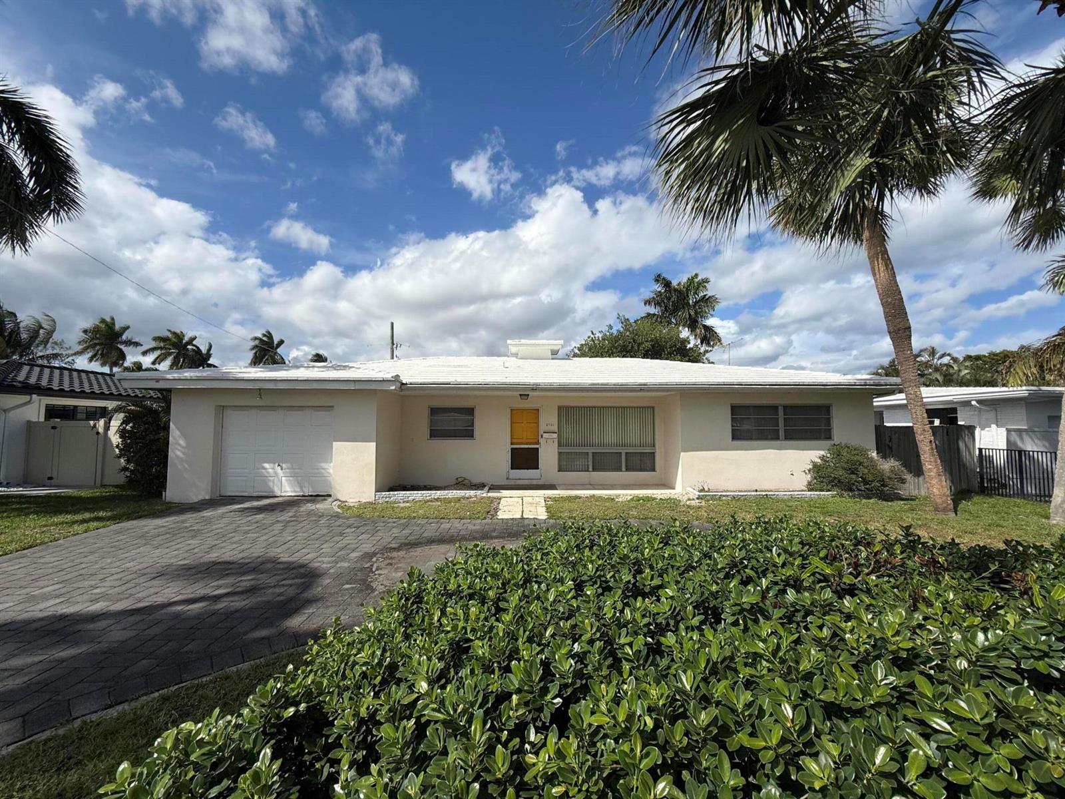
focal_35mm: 14
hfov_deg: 102.1
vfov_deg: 85.7
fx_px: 431
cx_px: 532
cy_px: 400
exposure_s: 1/5155
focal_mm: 2.22
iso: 50
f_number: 2.2
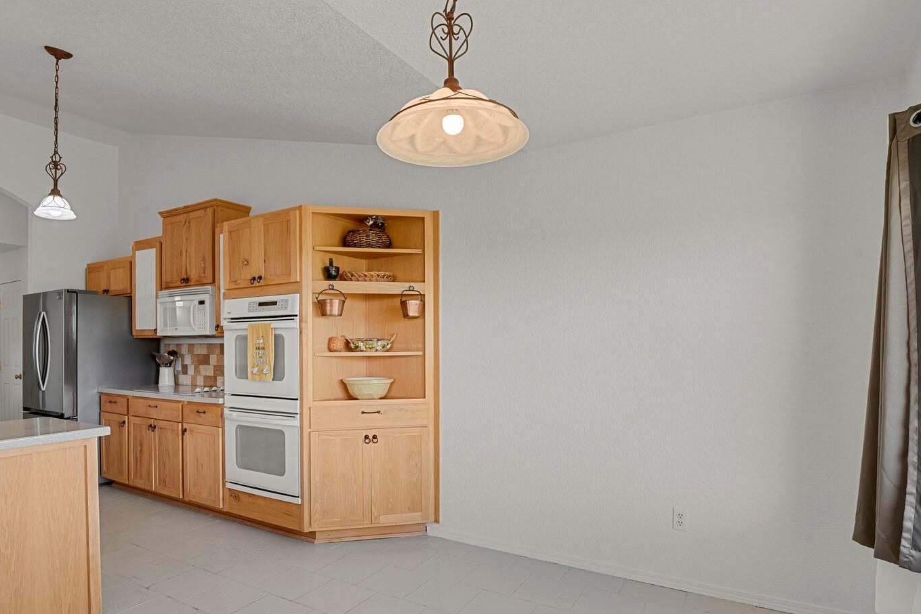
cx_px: 432
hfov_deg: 83.9
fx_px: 512
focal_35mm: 20
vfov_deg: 61.8
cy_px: 341
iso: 250
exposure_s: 1/2
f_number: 8
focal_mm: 17
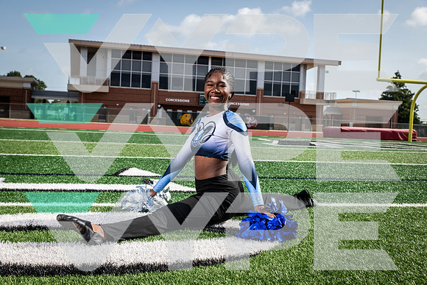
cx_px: 214
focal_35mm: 44
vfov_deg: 30.5
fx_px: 522
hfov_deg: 44.5
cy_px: 142
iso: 125
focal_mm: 44
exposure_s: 1/400
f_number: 7.1
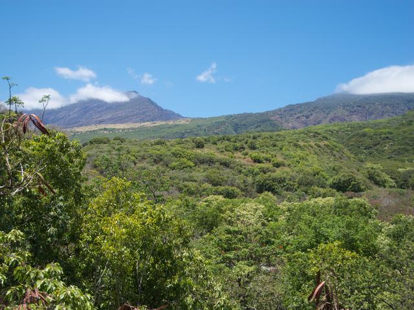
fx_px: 490
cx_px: 207
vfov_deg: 35.1
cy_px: 155
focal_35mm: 41
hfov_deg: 45.8
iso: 100
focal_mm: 8.8
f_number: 3.2
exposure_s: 1/962
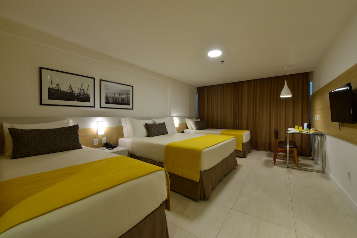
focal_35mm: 14
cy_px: 119
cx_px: 178
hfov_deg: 104.2
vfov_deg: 81.2
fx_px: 139
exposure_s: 1/4
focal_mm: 14
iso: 400
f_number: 14
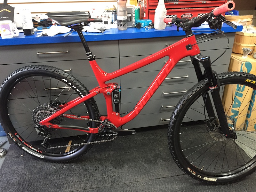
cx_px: 128
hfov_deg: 61.7
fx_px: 214
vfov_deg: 48.2
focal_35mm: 29
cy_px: 96
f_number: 2.2
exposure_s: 1/24
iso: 250
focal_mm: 4.15
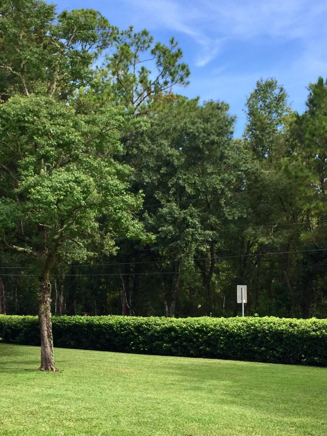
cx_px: 145
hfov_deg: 29.1
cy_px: 289
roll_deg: -1.0
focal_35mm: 50
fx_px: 630
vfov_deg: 37.8
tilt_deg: +3.4
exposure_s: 1/898
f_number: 2.2
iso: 32
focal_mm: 4.15
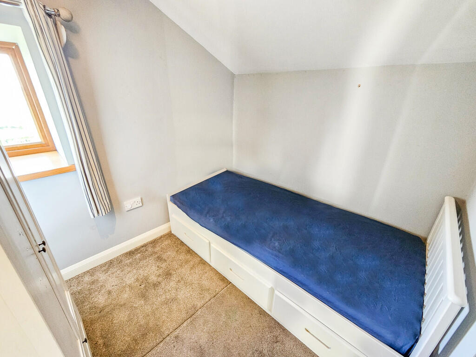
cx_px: 238
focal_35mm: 13
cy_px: 178
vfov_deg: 89.9
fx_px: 179
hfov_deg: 106.2
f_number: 2.2
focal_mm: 2.2
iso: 640
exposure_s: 1/25
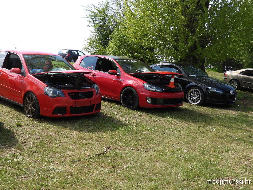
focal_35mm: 41
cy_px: 95
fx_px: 300
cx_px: 126
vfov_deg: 35.1
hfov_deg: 45.8
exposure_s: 1/640
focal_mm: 7.4
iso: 100
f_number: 3.2
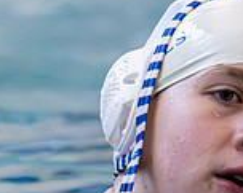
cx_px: 120
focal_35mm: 1620
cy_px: 37
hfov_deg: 1.2
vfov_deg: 1.0
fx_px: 11628
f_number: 4
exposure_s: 1/1000
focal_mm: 280
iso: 11400
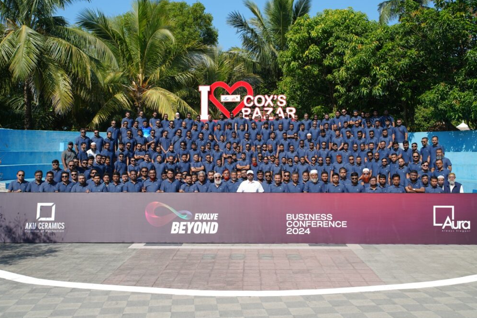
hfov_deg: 50.7
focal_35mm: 38
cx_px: 242
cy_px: 159
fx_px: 504
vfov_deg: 35.1
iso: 80
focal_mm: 37
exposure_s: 1/320
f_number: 7.1
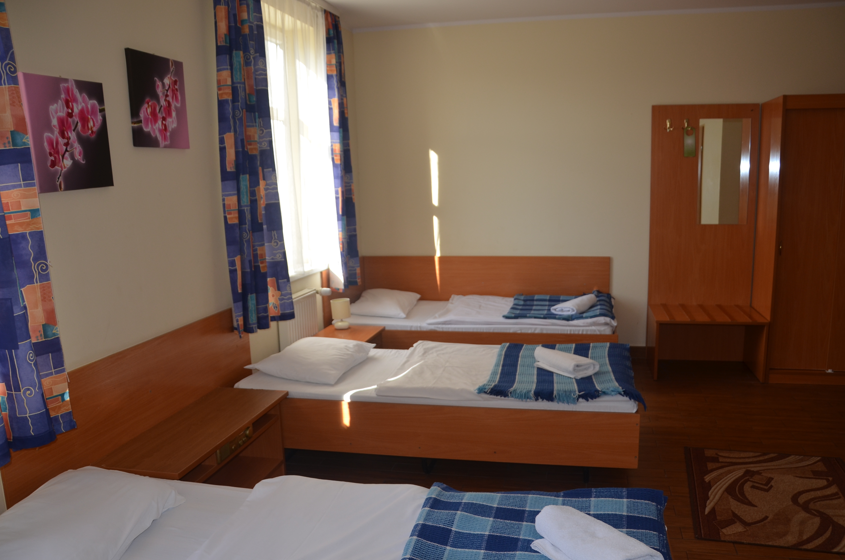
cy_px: 288
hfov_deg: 65.6
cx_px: 432
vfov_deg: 46.2
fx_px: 656
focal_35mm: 28
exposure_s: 1/200
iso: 200
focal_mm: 18
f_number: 3.5
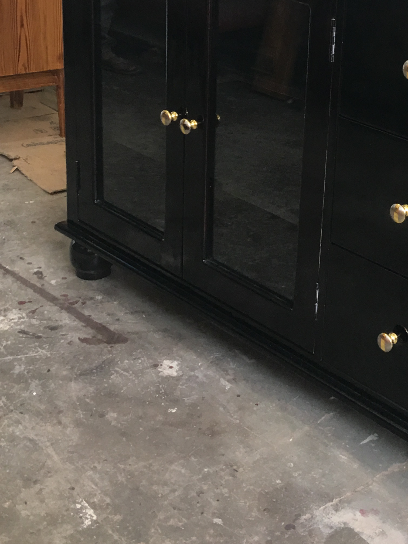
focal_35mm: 58
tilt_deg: -15.8
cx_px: 344
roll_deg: -3.4
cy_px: 127
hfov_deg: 24.7
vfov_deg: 32.5
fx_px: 911
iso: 40
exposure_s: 1/17
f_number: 2.2
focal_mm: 4.15
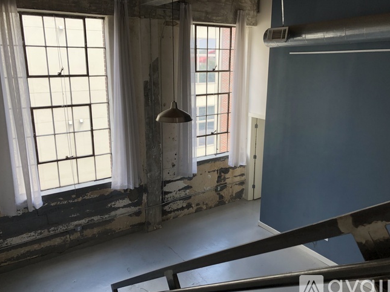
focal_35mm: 29
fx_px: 327
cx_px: 195
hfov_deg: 61.7
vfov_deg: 48.2
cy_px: 148
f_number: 1.8
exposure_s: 1/120
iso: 32
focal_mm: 3.99
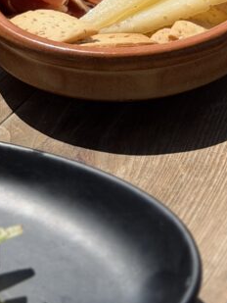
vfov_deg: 11.9
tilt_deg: -23.9
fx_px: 1389
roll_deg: +0.8
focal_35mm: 159
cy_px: -153
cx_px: 101
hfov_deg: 9.3
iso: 64
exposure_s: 1/5587
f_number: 1.78
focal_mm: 6.76
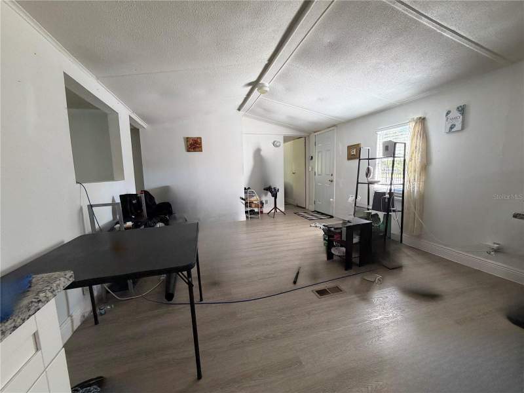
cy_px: 196
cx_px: 262
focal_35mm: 14
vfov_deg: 85.7
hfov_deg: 102.1
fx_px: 212
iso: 250
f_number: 2.2
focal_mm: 2.22
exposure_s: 1/60
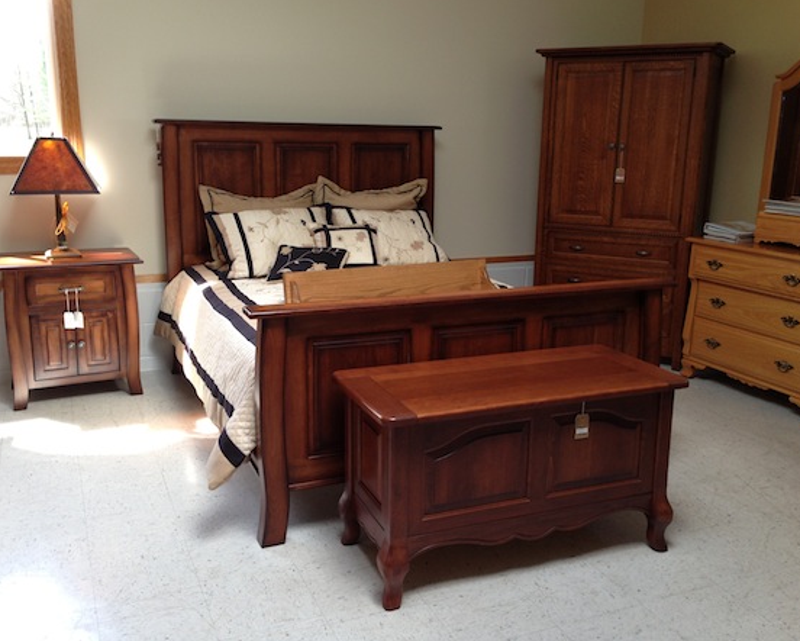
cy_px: 319
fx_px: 829
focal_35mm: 35
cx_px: 399
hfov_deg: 51.5
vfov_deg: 42.2
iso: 50
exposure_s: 1/60
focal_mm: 4.13
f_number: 2.4
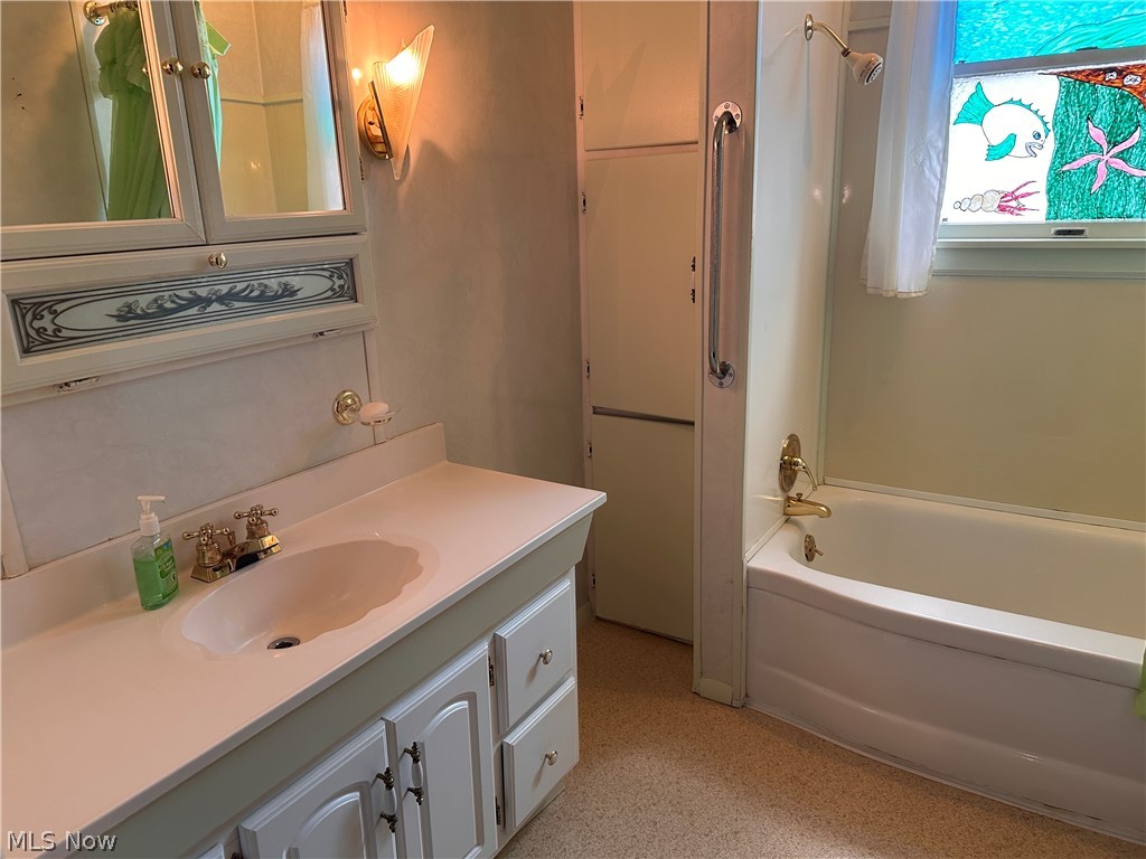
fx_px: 795
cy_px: 430
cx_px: 573
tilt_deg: -14.5
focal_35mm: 24
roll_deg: +2.9
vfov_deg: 56.8
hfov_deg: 71.6
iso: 160
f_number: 1.78
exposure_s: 1/60
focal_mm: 6.86
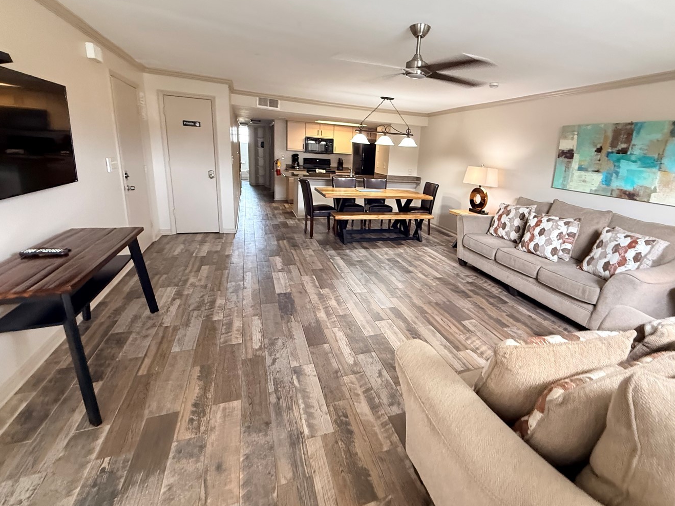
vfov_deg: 74.6
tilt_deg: -10.9
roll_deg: -1.2
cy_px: 235
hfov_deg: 90.5
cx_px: 384
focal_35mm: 17
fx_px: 331
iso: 640
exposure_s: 1/60
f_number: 2.2
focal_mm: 2.22
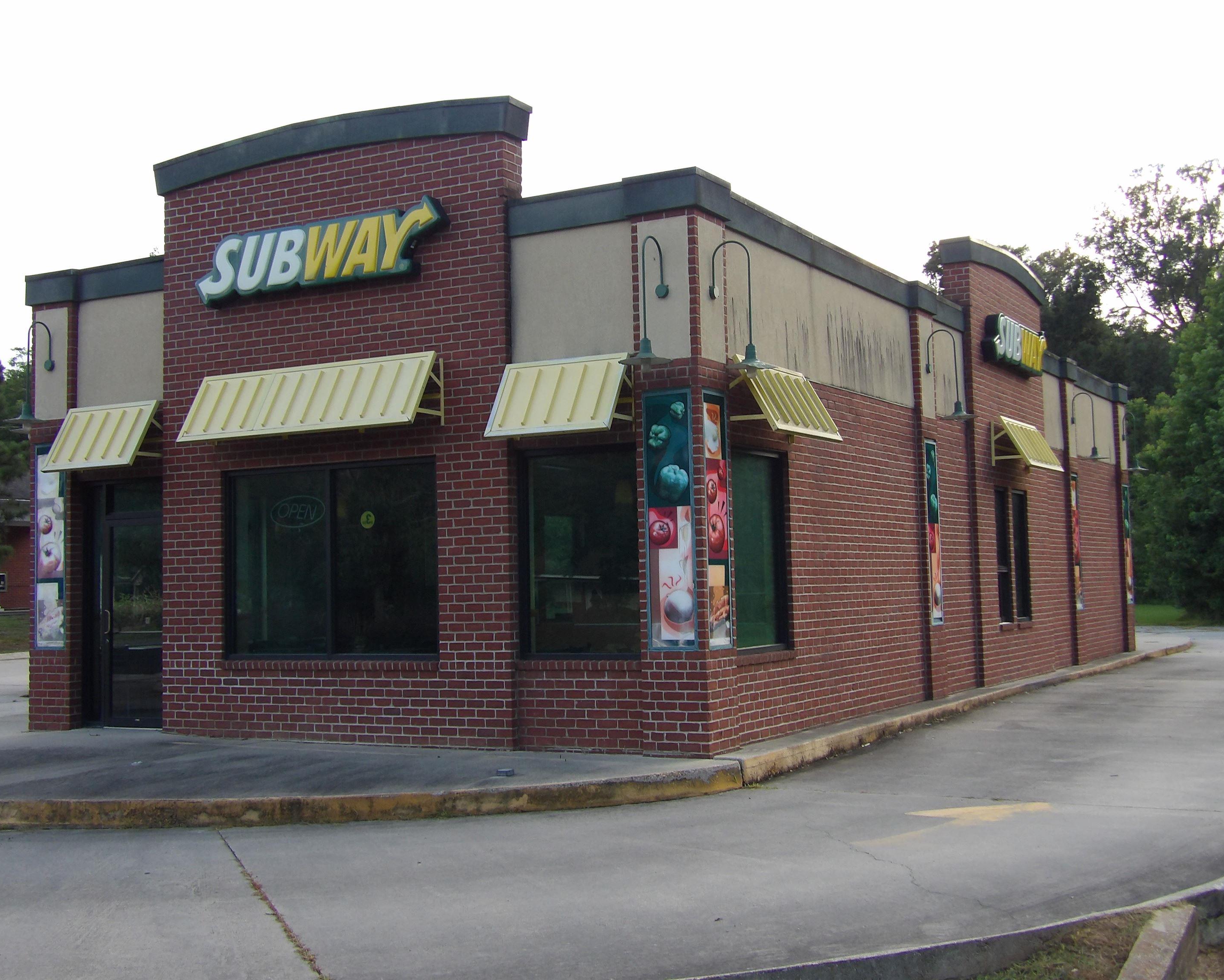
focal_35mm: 41
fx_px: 1485
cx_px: 616
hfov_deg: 44.8
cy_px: 486
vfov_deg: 36.5
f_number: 3.7
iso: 100
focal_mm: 7
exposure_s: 1/49
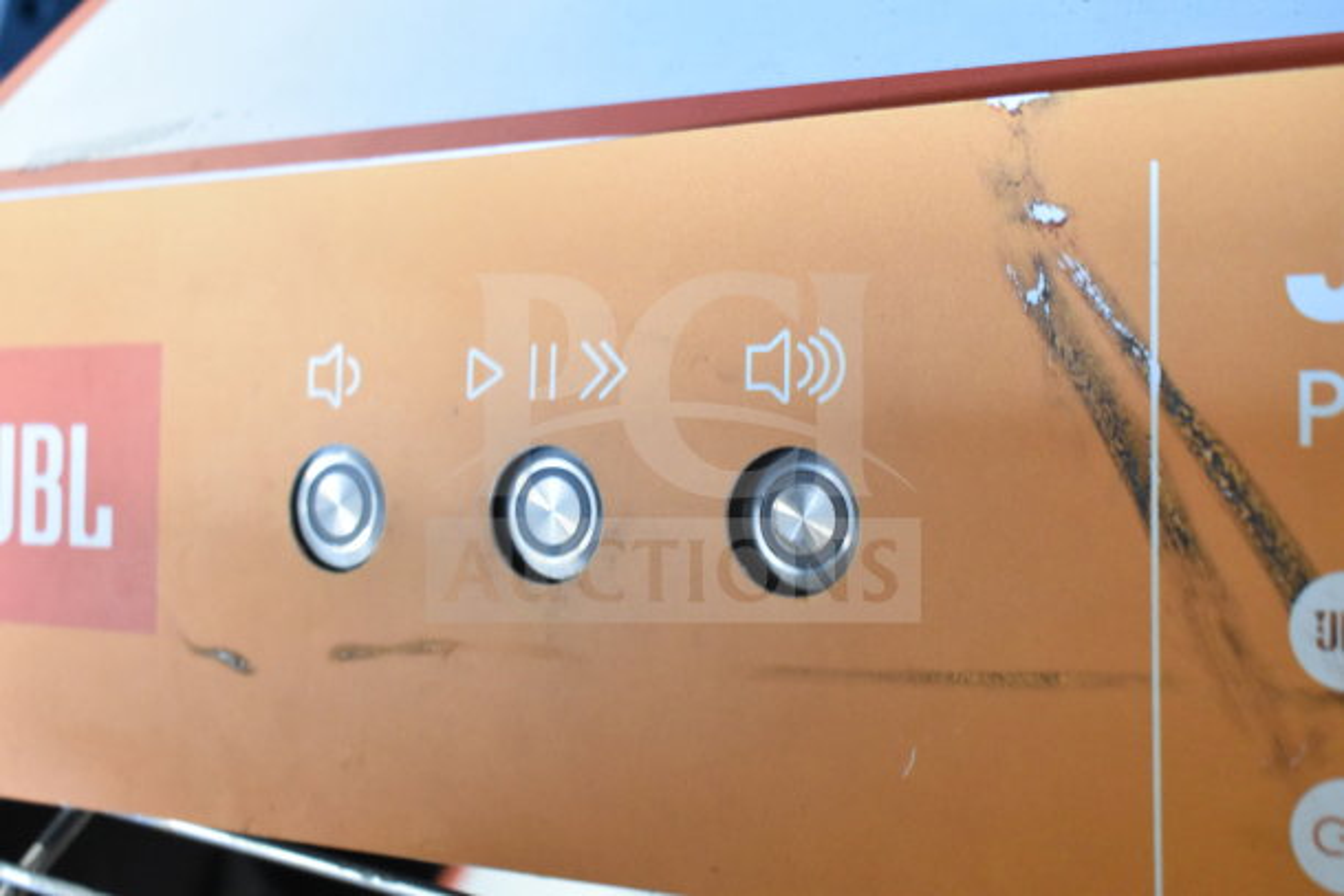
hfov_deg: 38.9
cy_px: 448
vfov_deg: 26.5
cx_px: 672
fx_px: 1904
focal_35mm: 51
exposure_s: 1/50
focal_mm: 34
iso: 3600
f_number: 4.5
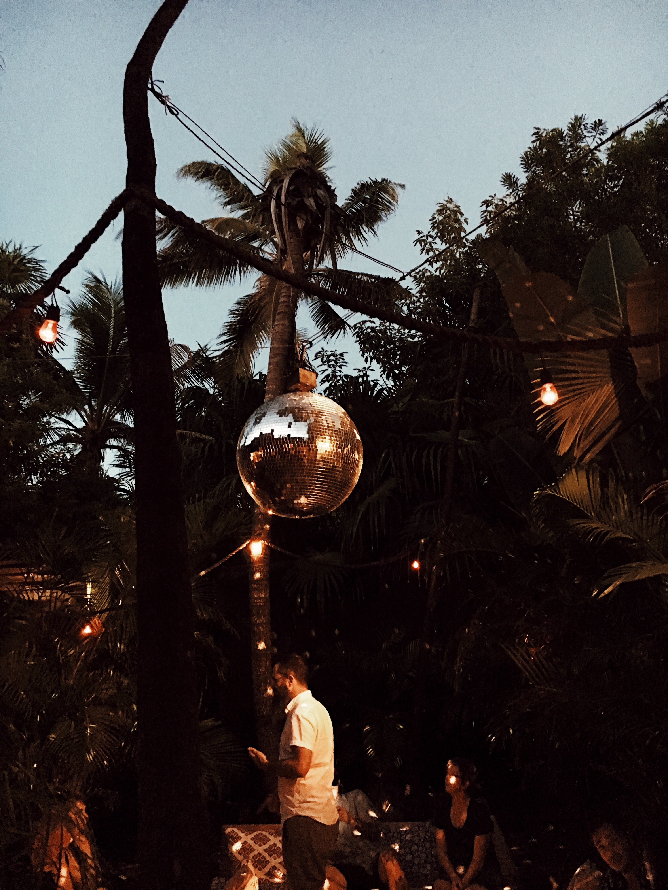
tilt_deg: +19.0
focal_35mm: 29
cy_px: 445
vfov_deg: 61.7
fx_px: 746
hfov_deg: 48.2
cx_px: 334
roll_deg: +1.8
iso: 800
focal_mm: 4.15
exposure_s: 1/15
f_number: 2.2
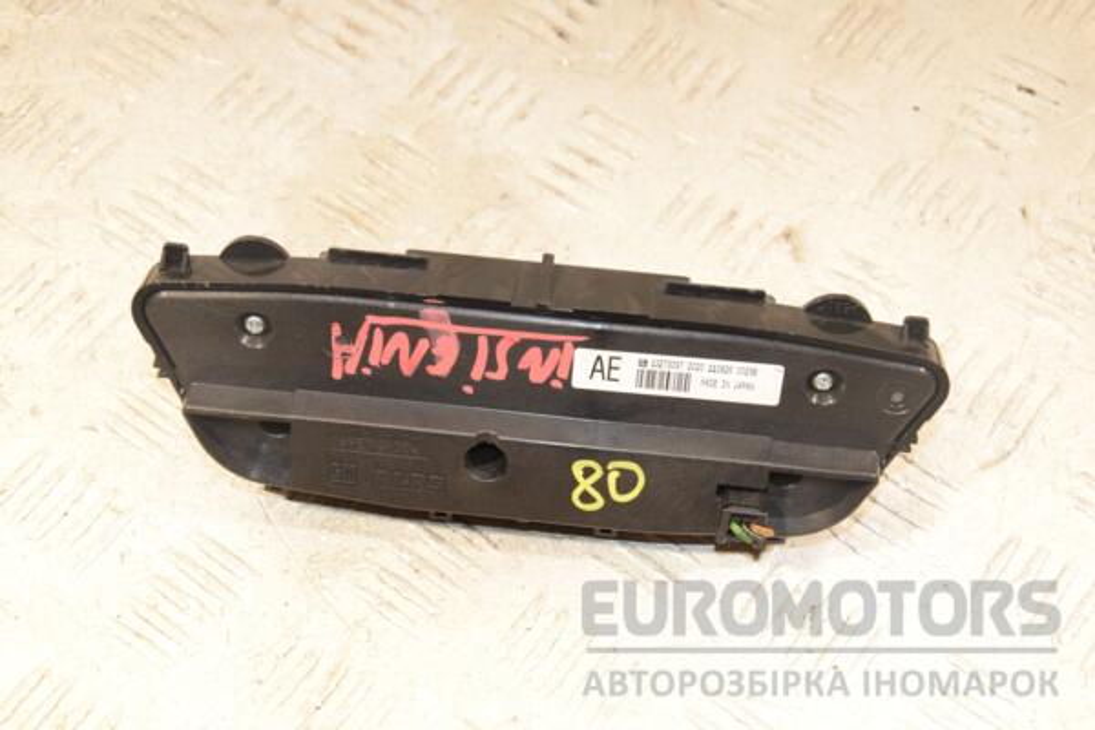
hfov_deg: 31.9
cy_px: 365
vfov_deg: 21.6
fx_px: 1916
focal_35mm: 63
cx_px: 548
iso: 1600
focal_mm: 42
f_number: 6.3
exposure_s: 1/200
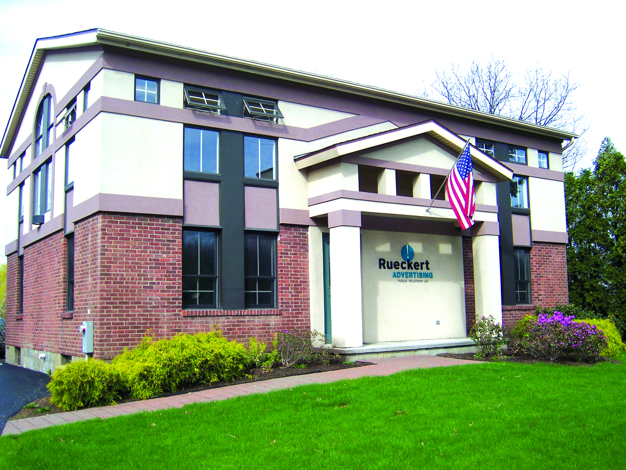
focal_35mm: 36
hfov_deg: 51.4
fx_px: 651
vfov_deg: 39.7
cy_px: 235
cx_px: 313
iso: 80
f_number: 2.8
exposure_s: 1/800
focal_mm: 6.2
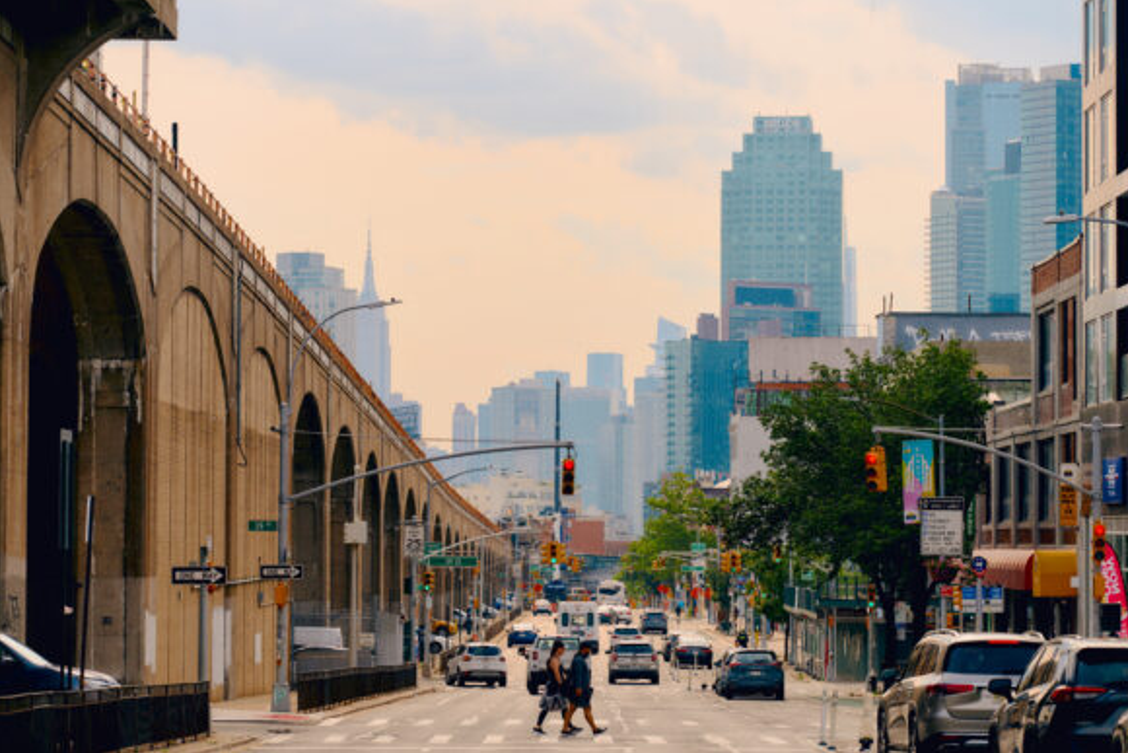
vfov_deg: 11.3
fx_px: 3792
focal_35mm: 121
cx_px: 567
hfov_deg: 16.9
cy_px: 376
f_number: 5
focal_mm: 120
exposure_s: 1/1250
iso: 200
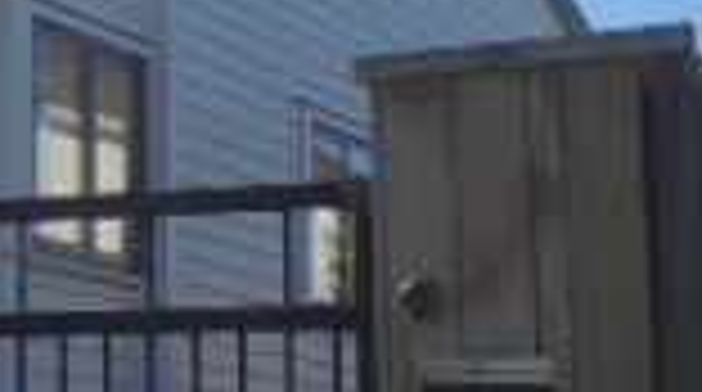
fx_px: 2415
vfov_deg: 9.2
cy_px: -36
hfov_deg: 15.1
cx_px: -400
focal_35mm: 130
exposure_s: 1/125
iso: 100
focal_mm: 5.3
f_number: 11.8
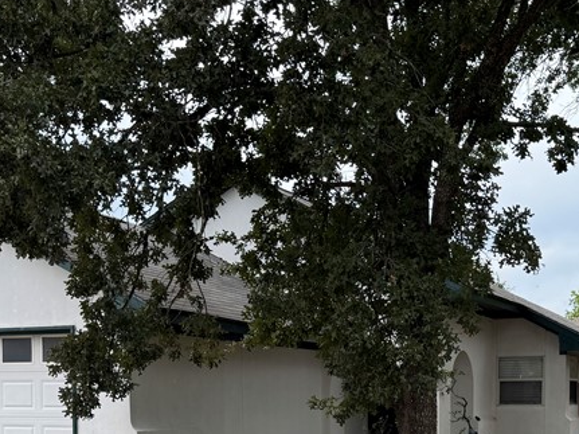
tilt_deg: -3.9
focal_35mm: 57
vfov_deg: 24.3
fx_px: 953
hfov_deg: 33.6
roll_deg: +1.3
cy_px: 451
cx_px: 373
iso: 80
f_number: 1.78
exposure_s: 1/1425
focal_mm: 6.76
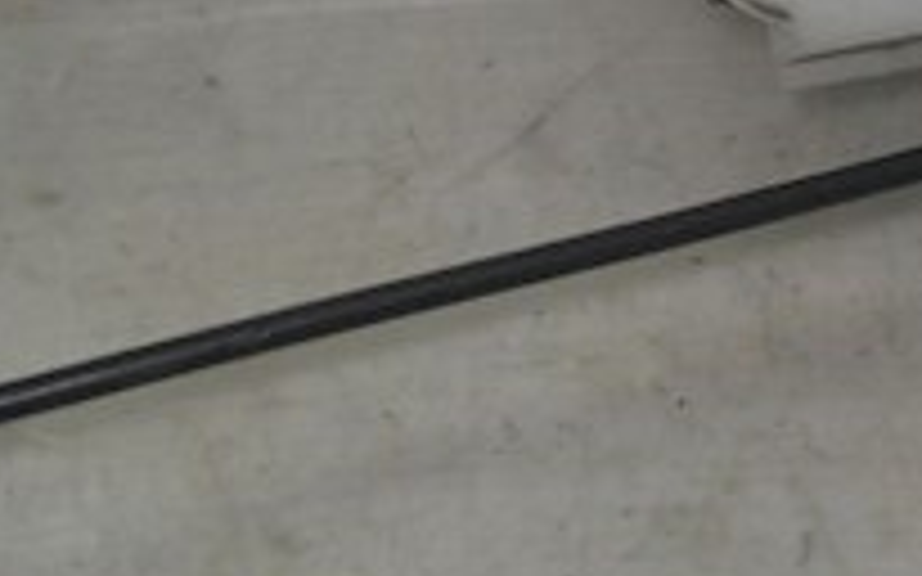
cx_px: 1385
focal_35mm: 136
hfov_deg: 14.3
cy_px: -297
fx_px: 3416
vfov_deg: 9.4
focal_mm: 6.72
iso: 80
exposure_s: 1/50
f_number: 5.5
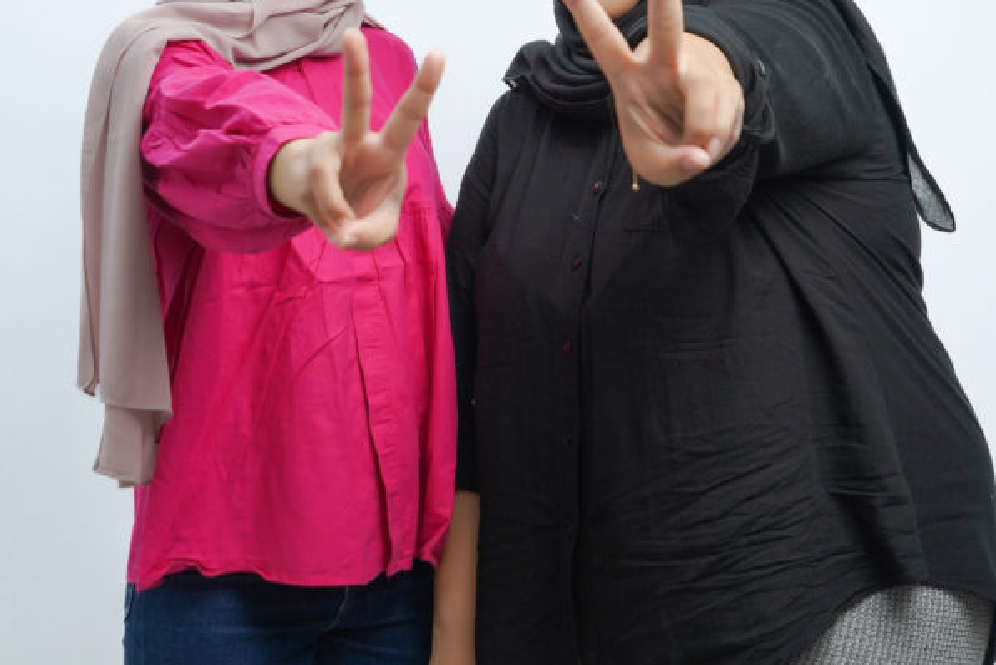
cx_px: 506
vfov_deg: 20.3
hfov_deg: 30.1
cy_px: 255
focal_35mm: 67
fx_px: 1854
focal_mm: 39
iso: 400
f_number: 7.1
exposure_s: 1/50
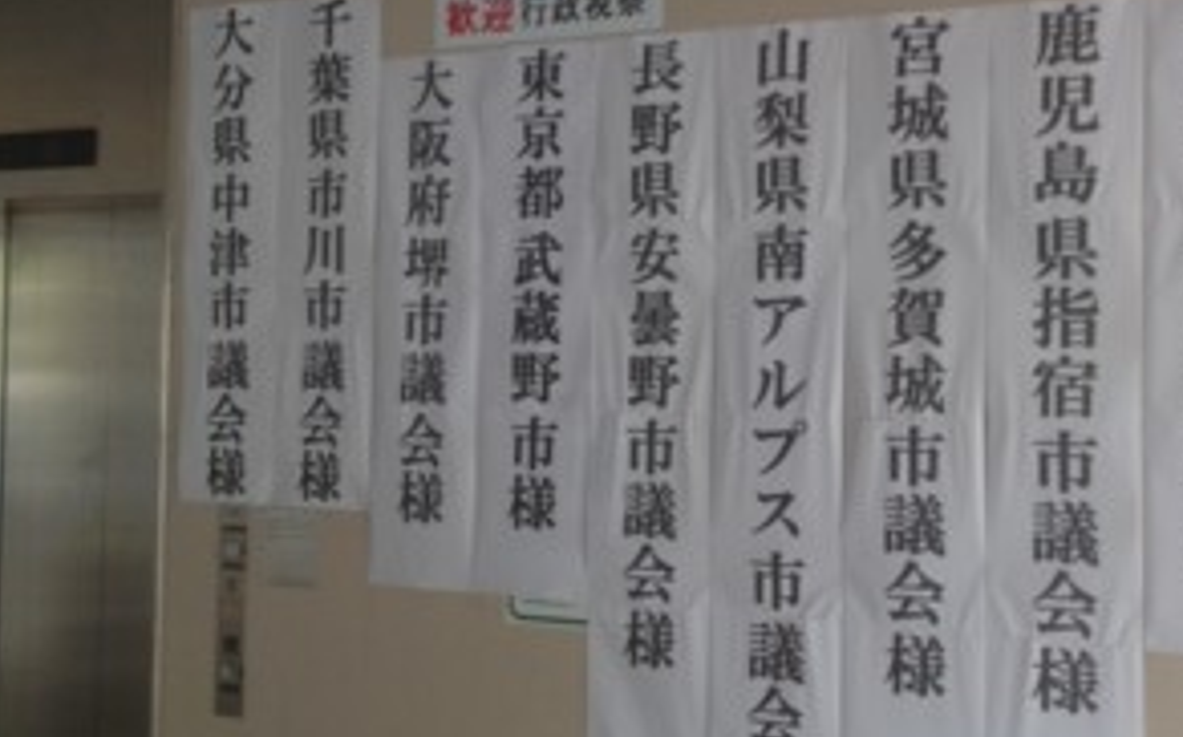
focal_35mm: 54
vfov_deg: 23.9
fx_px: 1740
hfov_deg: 37.5
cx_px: 632
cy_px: 332
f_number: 2.4
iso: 64
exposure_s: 1/60
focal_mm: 4.13
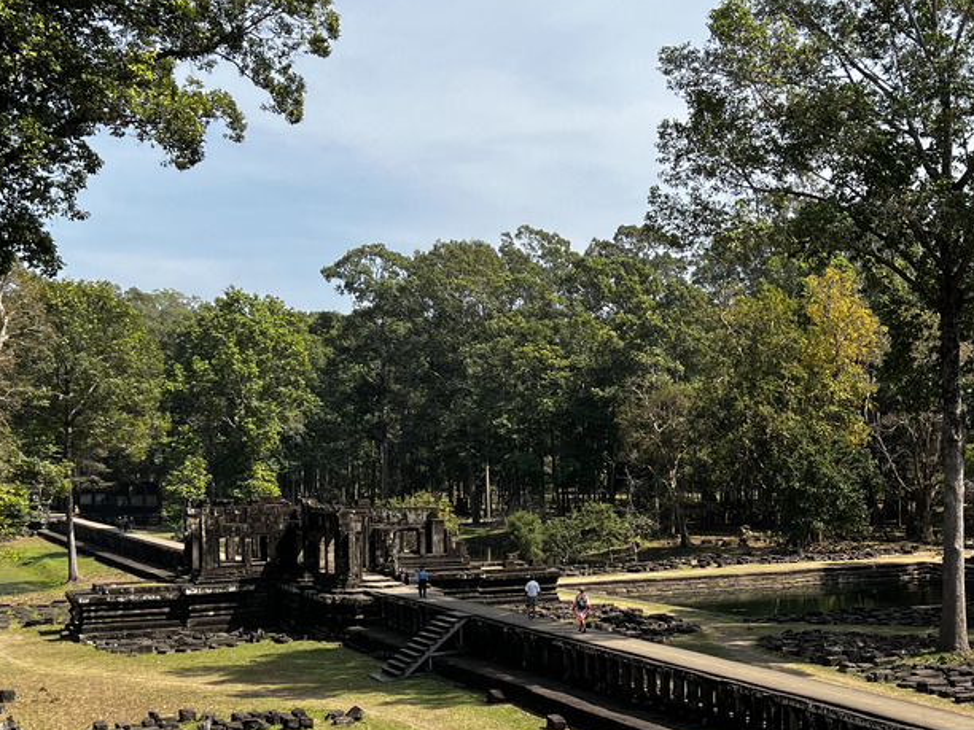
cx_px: 662
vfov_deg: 28.4
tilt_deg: -0.2
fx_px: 1435
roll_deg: +1.0
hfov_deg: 37.0
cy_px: 469
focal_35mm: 51
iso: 50
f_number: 1.5
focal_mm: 5.7
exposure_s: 1/2915
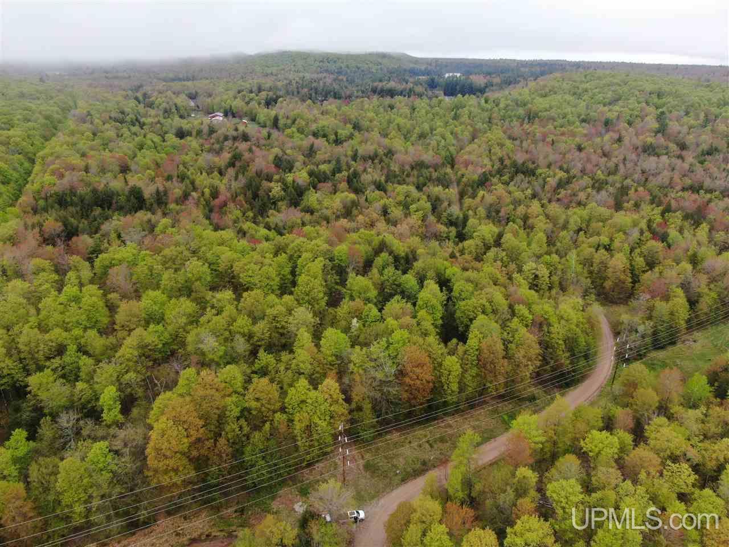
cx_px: 364
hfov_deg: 71.6
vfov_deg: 56.8
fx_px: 505
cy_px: 274
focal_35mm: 24
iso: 110
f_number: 2.8
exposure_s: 1/400
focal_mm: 4.39
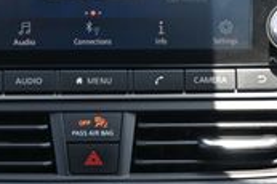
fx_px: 1390
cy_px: 154
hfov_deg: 11.4
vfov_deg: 7.6
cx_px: 82
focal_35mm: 181
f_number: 5
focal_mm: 32.5
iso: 450
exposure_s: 1/125
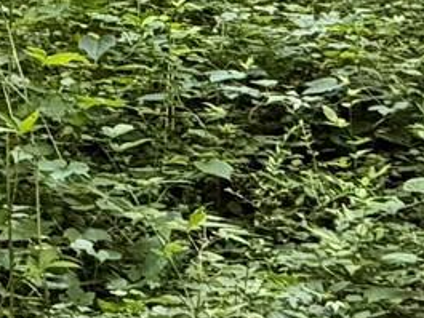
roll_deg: +0.8
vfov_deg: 12.3
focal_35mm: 108
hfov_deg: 16.2
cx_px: -264
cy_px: -297
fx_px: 1323
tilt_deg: +0.7
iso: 250
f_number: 2.2
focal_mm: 2.22
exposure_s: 1/121
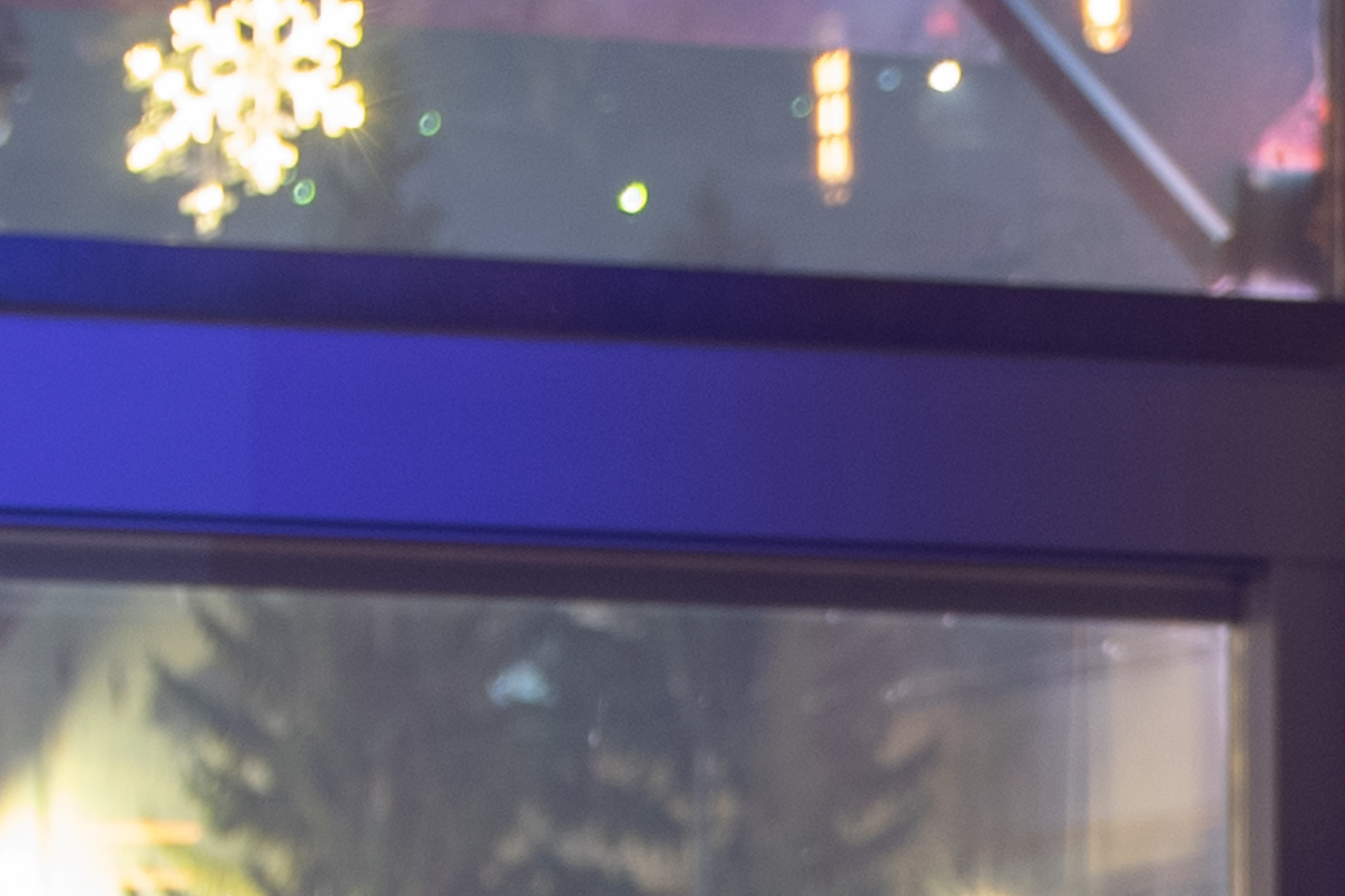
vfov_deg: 5.9
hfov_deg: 8.8
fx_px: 8479
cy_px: 1824
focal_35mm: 227
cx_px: 2138
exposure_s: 5
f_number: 2.8
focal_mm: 22
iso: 100
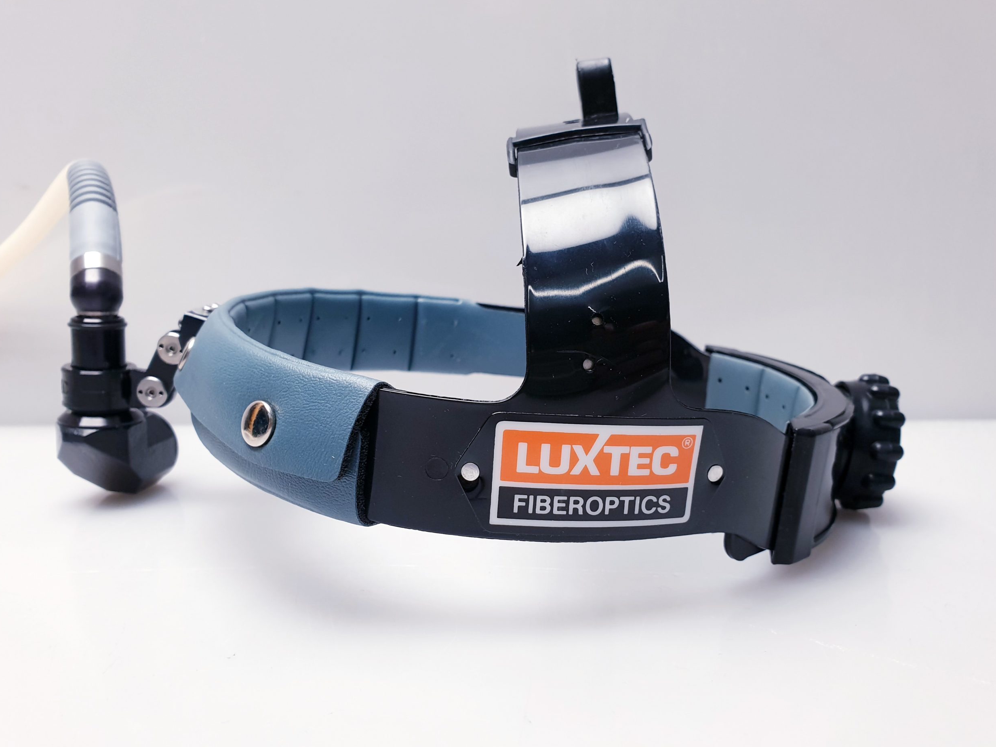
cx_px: 506
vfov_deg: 51.3
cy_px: 385
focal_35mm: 27
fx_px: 777
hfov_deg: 65.3
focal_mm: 4.3
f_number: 2.4
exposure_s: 1/100
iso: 100
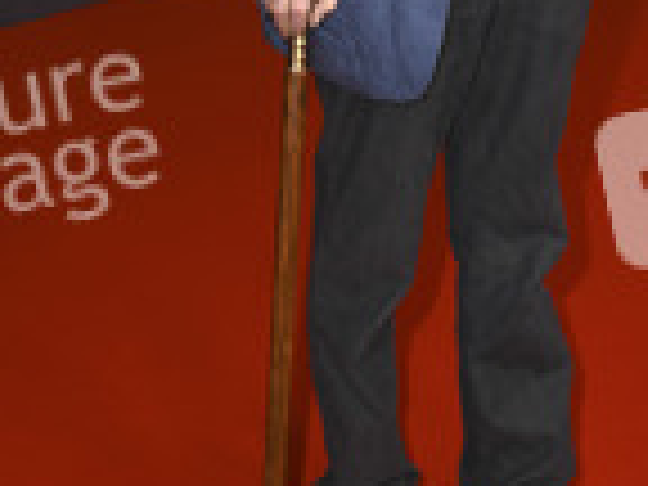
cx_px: 418
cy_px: -63
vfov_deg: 16.2
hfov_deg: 22.2
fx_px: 1647
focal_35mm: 88
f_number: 5.6
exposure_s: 1/250
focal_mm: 22
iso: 400
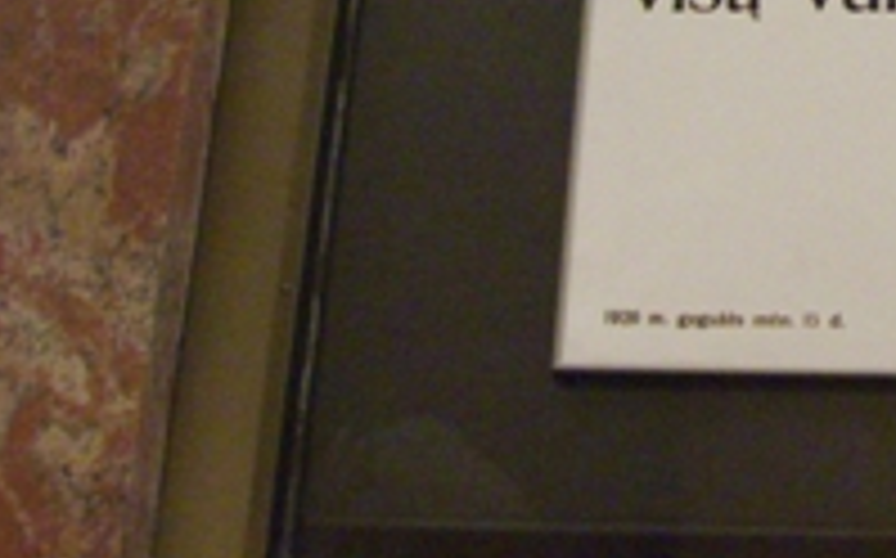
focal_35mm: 123
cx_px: 1364
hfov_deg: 15.6
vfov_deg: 10.2
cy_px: -338
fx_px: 3001
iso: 320
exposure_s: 1/30
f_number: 2.7
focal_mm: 6
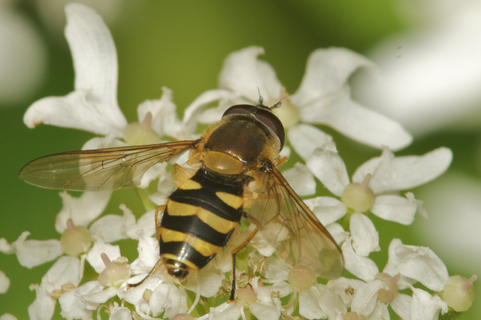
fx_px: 4006
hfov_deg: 6.9
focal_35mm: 300
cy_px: 160
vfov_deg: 4.6
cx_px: 240
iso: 200
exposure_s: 1/200
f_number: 11
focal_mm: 200
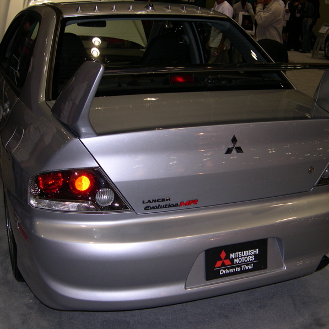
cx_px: 159
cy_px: 165
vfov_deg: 37.6
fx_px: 484
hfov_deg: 37.5
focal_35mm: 45
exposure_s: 1/60
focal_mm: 8
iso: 100
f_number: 2.8
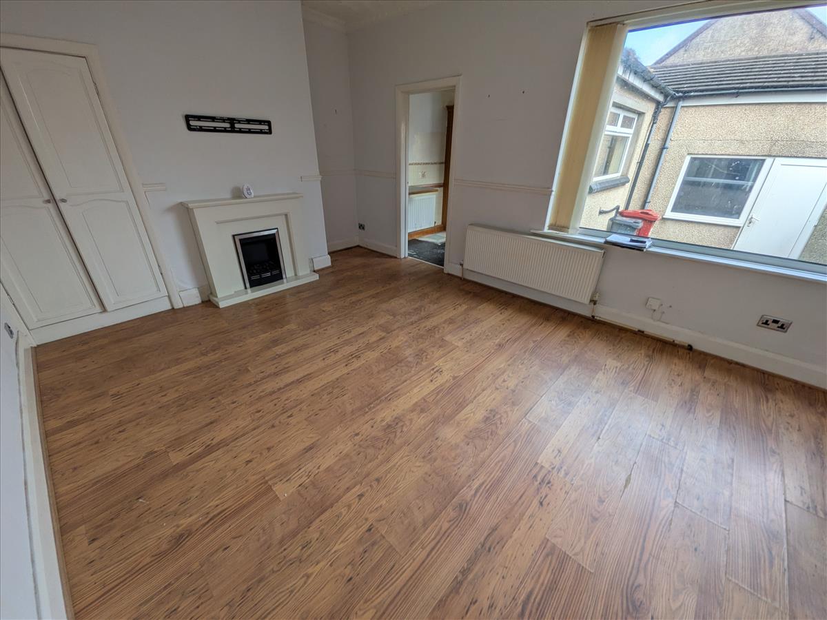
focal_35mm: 14
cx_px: 414
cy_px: 310
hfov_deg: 102.1
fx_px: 334
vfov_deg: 85.7
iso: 46
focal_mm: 1.85
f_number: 2.2
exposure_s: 1/287
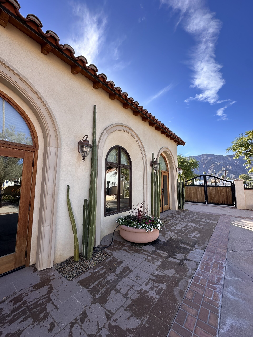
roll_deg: -0.9
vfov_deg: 102.1
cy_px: 168
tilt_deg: +7.1
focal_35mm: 14
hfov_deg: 85.7
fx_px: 136
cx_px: 126
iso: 40
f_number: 2.2
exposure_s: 1/584
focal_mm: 2.22
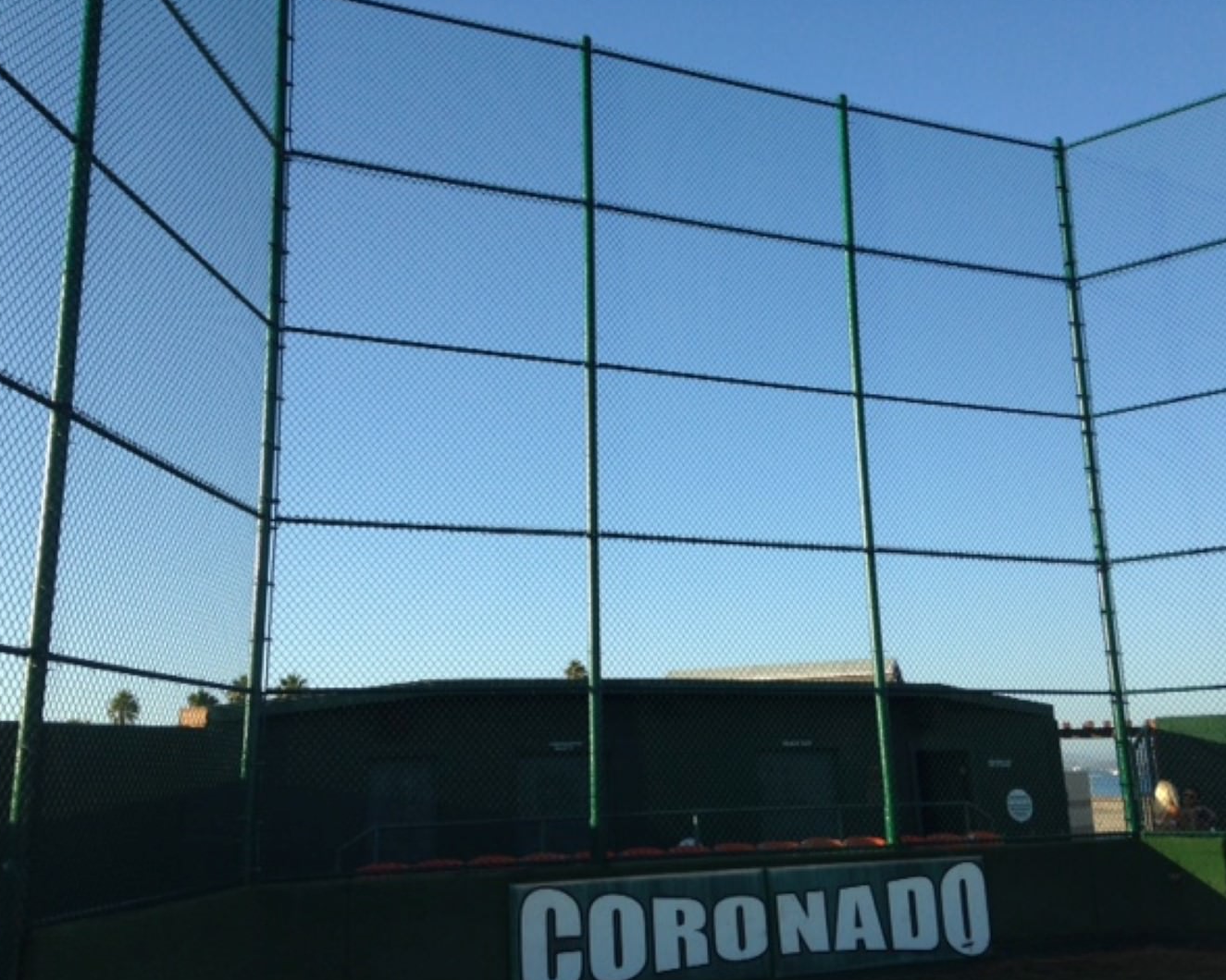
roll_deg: +0.6
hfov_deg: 51.5
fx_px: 1270
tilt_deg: +13.8
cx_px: 623
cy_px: 493
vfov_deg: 42.2
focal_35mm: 35
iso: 50
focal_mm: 4.12
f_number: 2.4
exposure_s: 1/889
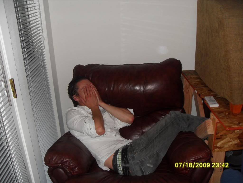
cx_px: 122
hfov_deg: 54.0
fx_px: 239
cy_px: 92
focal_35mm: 34
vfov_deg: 41.8
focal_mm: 6.3
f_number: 2.8
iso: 100
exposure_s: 1/45
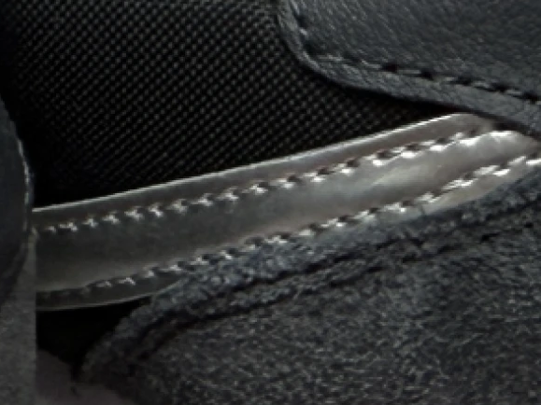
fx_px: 2453
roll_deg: +2.2
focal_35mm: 157
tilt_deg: -17.3
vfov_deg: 9.4
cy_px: -11
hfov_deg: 12.1
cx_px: -242
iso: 125
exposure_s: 1/99
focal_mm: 2.22
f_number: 2.2
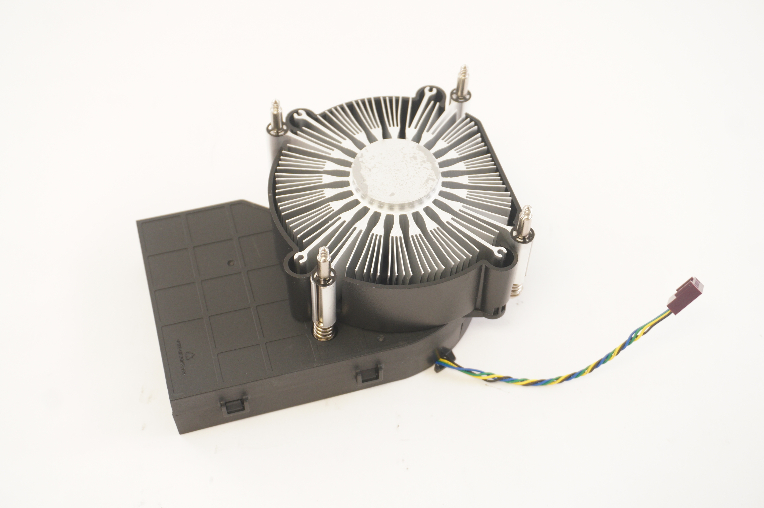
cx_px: 382
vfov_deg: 28.0
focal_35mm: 48
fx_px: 1018
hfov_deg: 41.1
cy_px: 254
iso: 400
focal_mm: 32
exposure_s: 1/13
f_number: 5.6
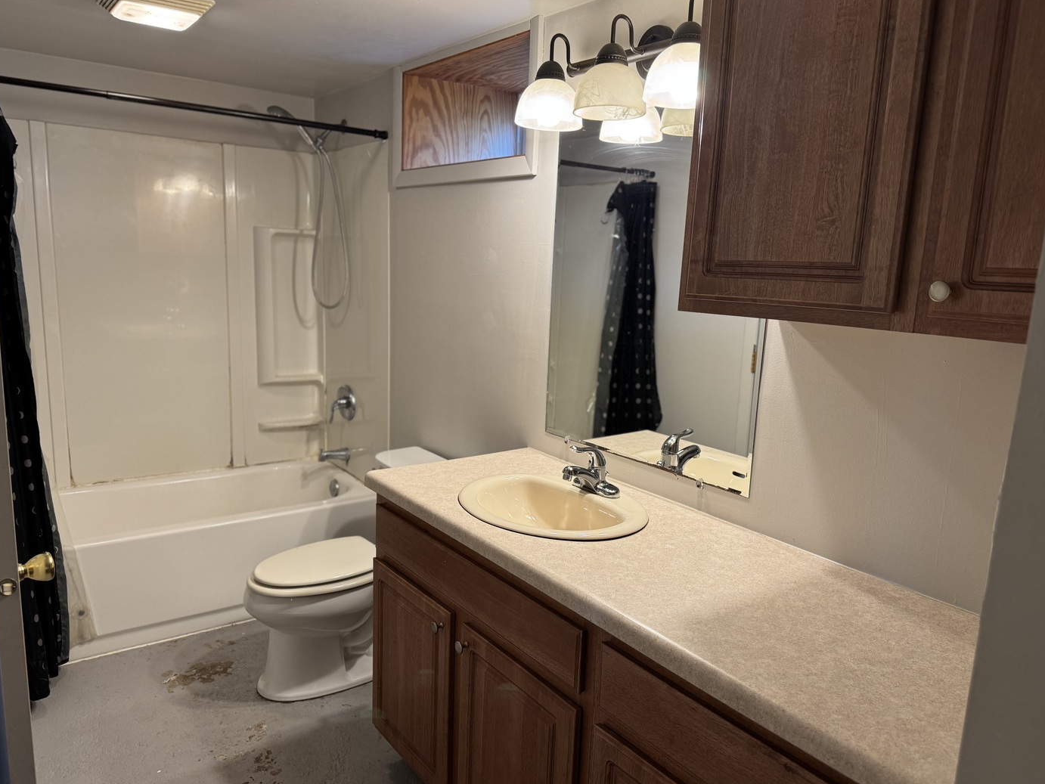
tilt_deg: -10.1
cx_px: 526
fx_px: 755
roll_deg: -2.6
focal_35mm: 25
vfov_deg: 54.9
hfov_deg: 69.4
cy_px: 400
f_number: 1.78
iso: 125
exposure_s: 1/60
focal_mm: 6.76
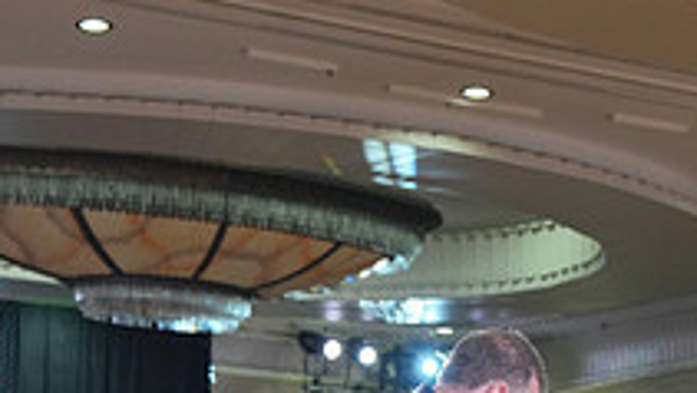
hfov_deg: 14.6
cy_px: 667
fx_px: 2719
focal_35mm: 147
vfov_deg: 8.0
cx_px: 474
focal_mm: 51
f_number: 4
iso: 1600
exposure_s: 1/400
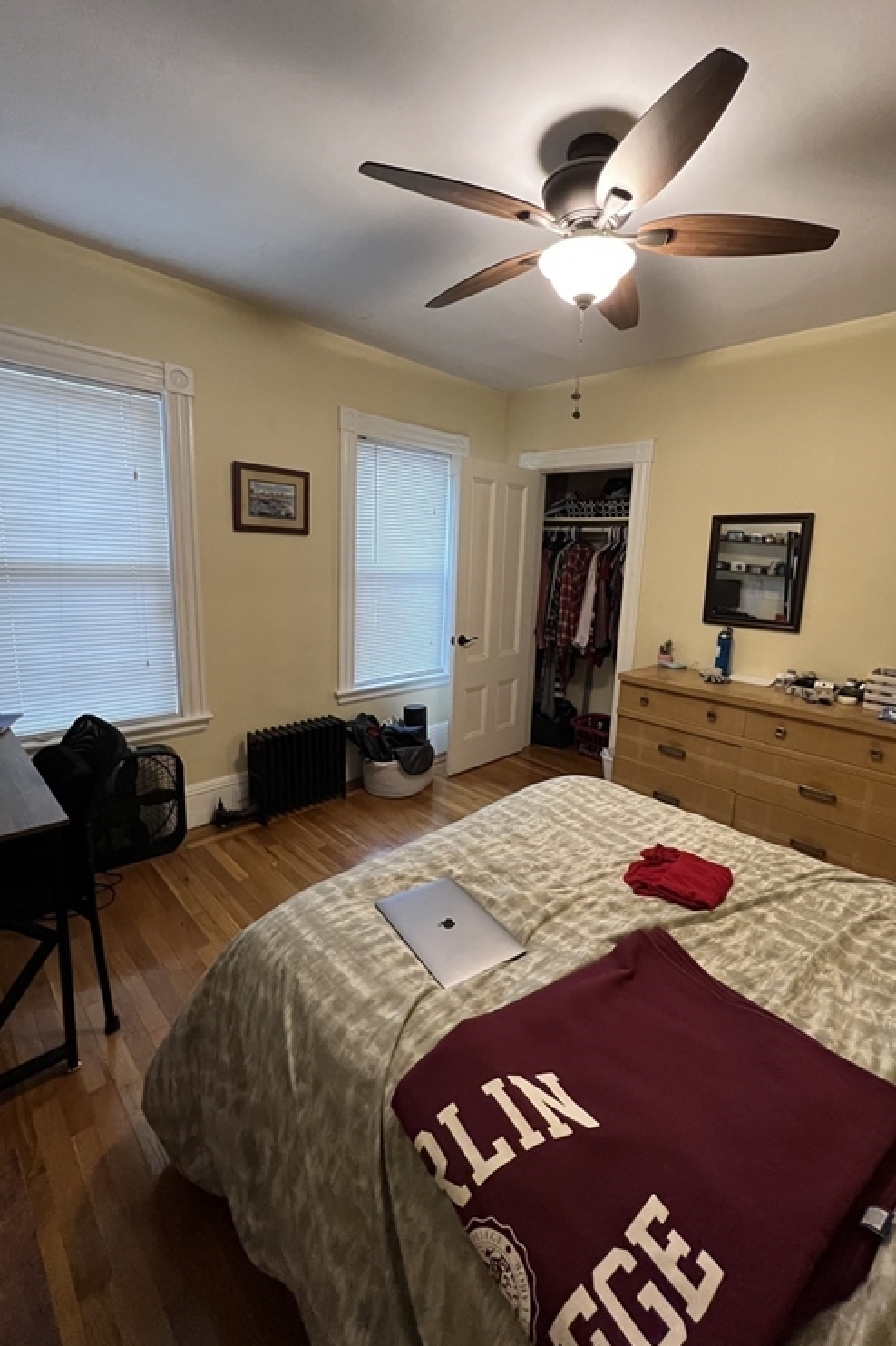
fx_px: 523
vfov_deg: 104.2
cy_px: 653
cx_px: 472
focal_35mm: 14
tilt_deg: -10.0
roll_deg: -2.0
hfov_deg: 81.1
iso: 500
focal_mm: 1.57
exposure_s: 1/60
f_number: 1.8
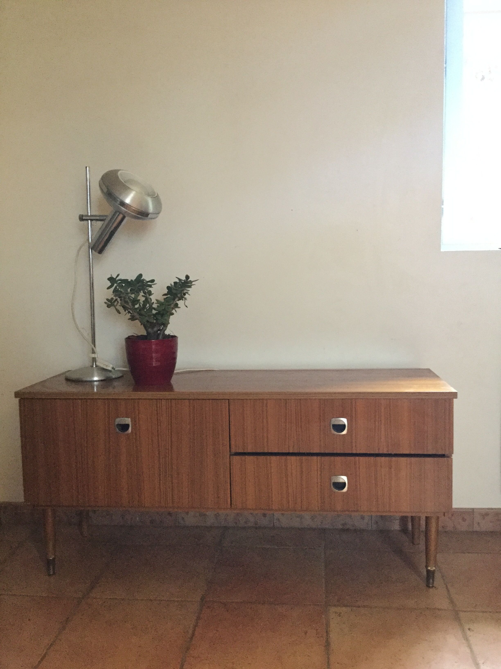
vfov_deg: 58.4
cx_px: 250
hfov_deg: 45.4
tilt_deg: -7.4
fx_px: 598
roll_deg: -0.2
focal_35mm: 31
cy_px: 334
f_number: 2.4
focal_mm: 3.3
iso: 400
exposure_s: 1/17
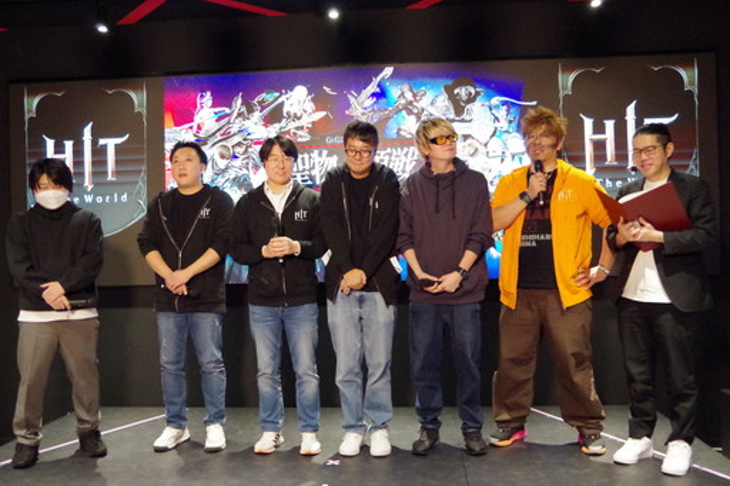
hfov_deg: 60.3
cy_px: 243
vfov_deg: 42.3
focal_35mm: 31
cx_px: 365
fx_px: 628
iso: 6400
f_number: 4.5
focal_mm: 21
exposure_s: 1/100
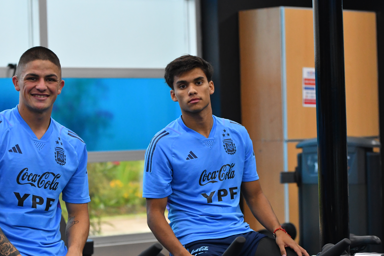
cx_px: 152
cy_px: 151
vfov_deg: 10.7
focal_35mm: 128
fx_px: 1365
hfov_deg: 16.0
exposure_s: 1/500
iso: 2800
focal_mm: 70
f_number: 2.8
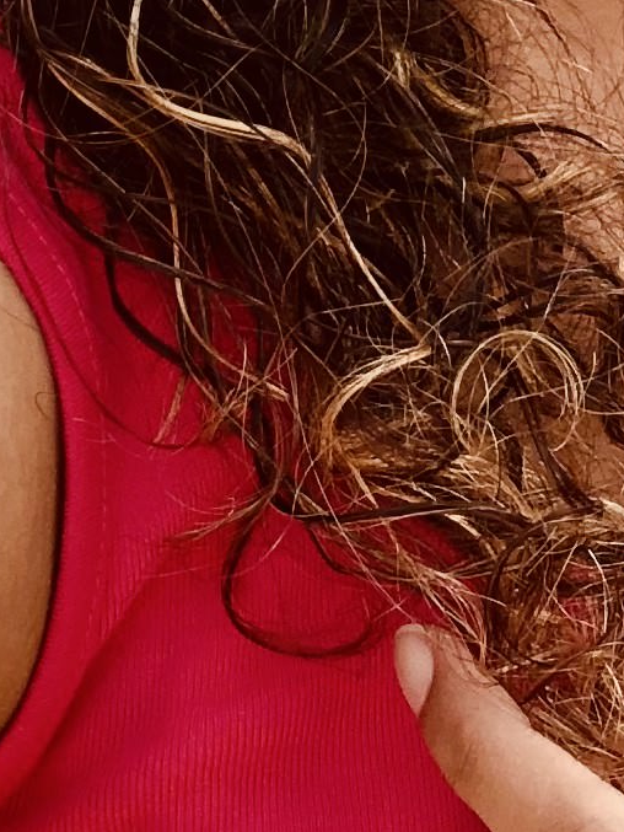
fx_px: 3508
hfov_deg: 10.2
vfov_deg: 13.0
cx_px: 351
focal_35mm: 146
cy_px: -275
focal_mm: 2.87
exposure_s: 1/175
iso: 20
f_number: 2.2
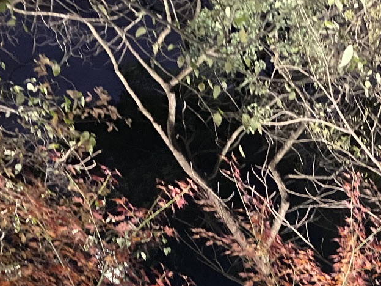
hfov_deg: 20.6
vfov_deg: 16.1
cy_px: 425
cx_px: 533
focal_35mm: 84
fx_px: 925
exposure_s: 1/25
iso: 800
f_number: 1.8
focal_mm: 4.25
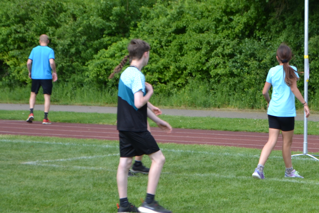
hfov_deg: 12.9
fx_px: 1391
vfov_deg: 8.7
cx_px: 320
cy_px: 48
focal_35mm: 157
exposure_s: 1/125
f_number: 5.6
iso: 100
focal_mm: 48
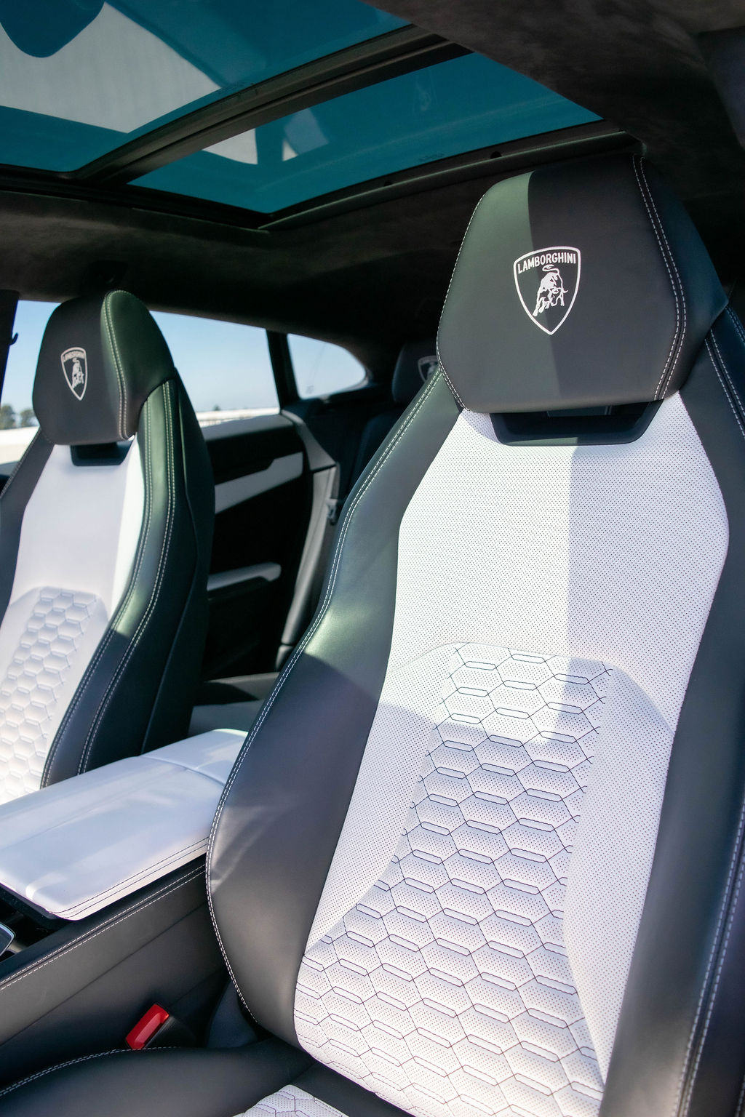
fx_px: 838
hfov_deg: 47.9
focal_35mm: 27
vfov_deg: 67.4
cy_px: 558
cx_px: 372
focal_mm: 18
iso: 400
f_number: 4.5
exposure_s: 1/1000
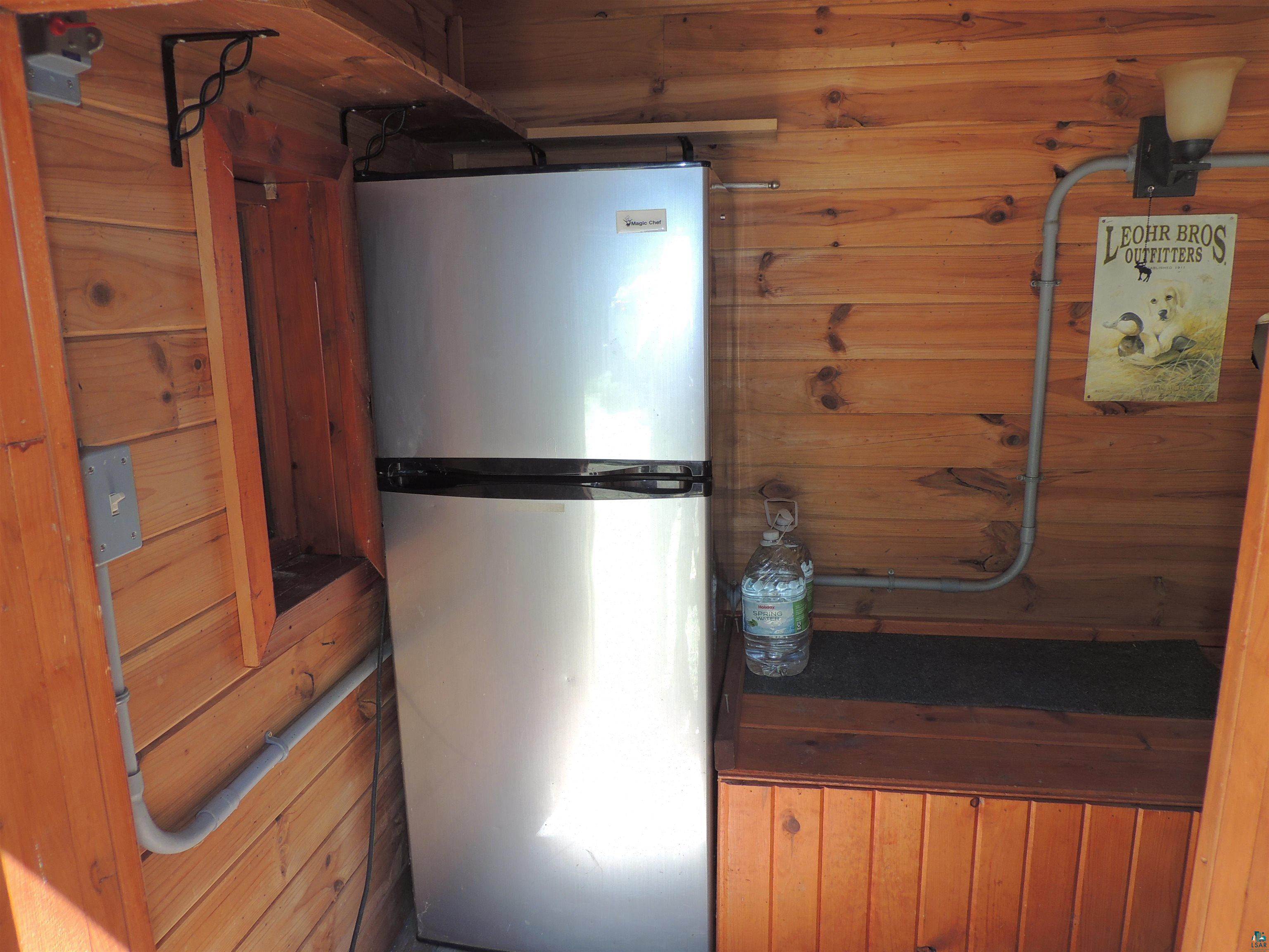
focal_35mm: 24
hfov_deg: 71.6
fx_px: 880
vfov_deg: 56.8
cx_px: 634
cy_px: 476
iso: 100
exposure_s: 1/40
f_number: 3
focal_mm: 4.3
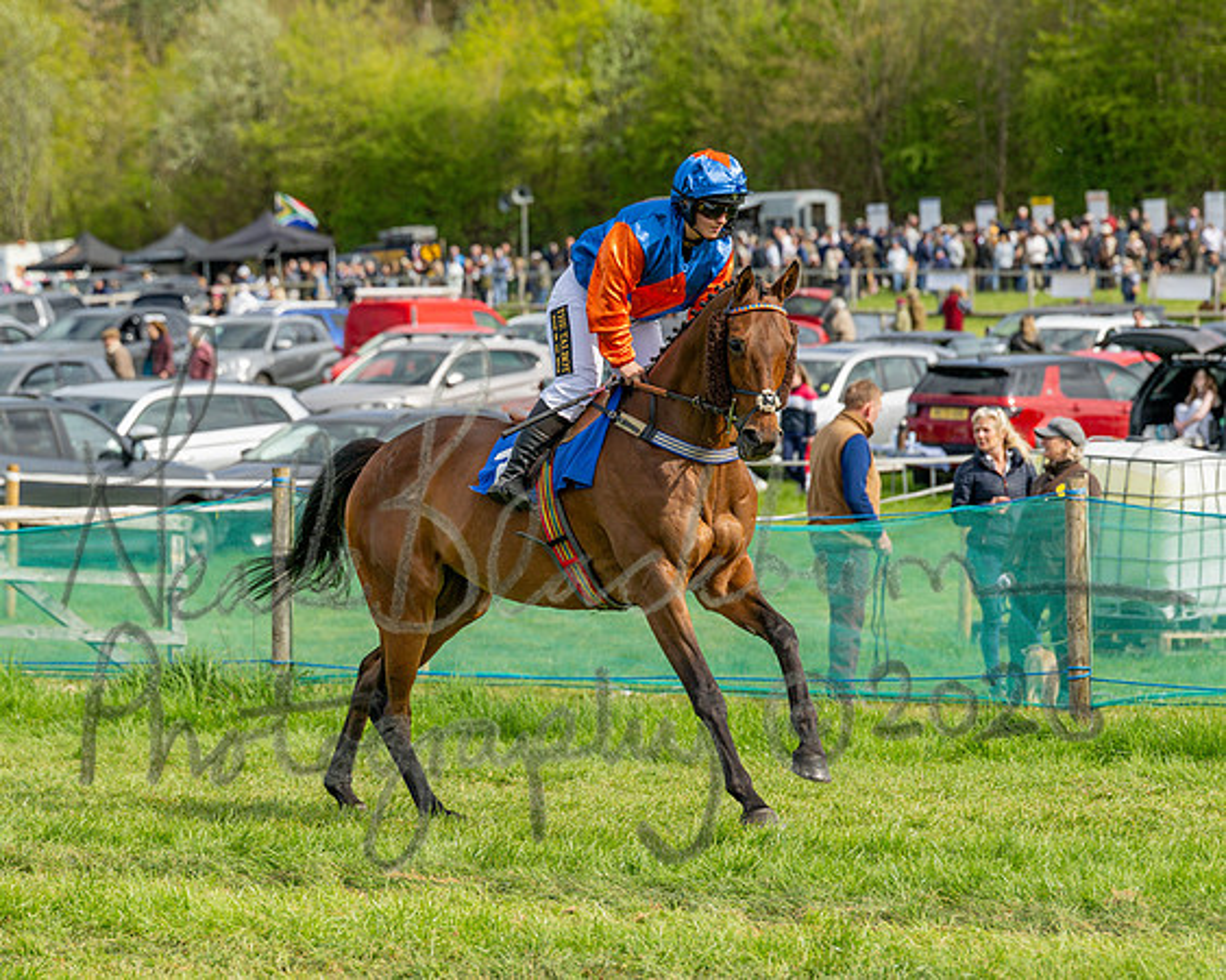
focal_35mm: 156
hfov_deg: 12.4
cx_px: 595
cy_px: 550
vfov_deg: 9.9
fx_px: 5657
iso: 200
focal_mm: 100
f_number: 4
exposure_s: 1/2000
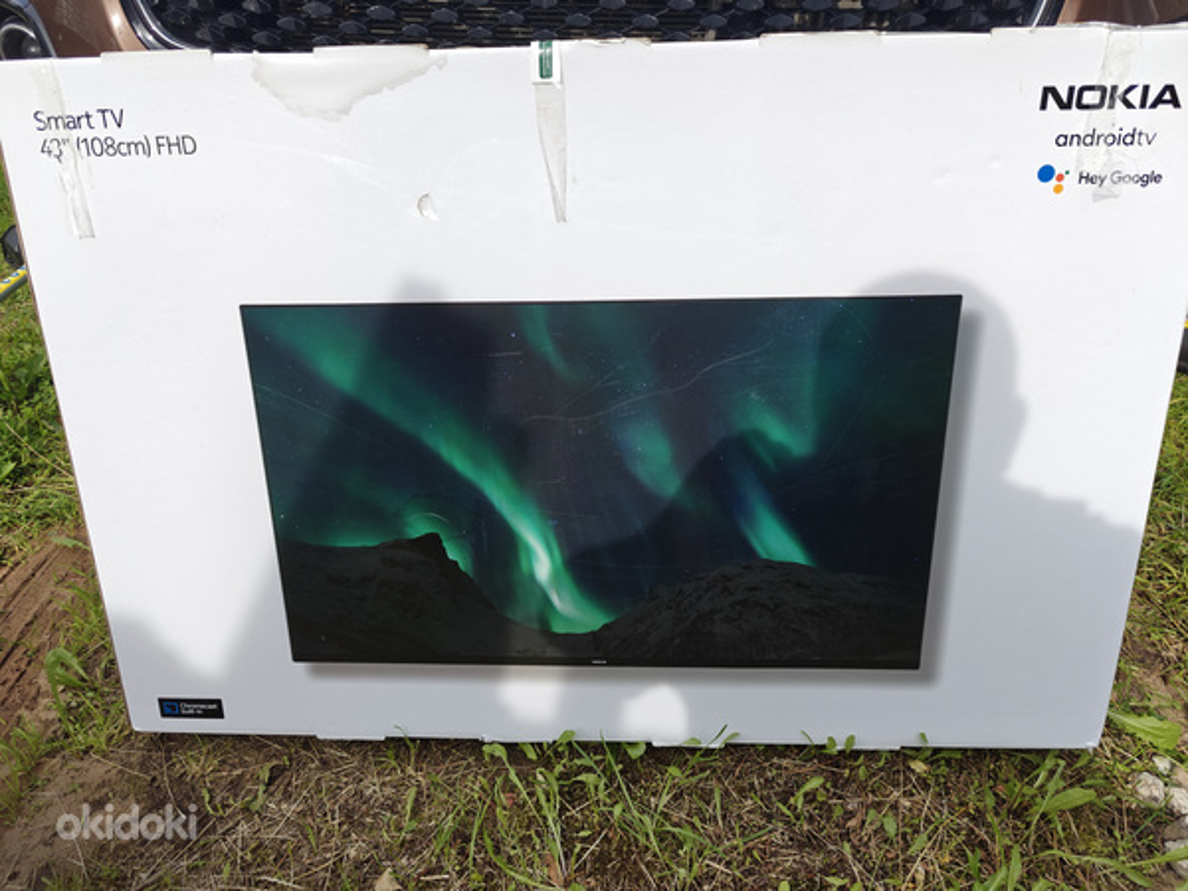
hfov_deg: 73.9
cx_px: 594
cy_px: 446
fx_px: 789
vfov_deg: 58.9
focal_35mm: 23
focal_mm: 6.06
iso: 50
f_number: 1.6
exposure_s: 1/896
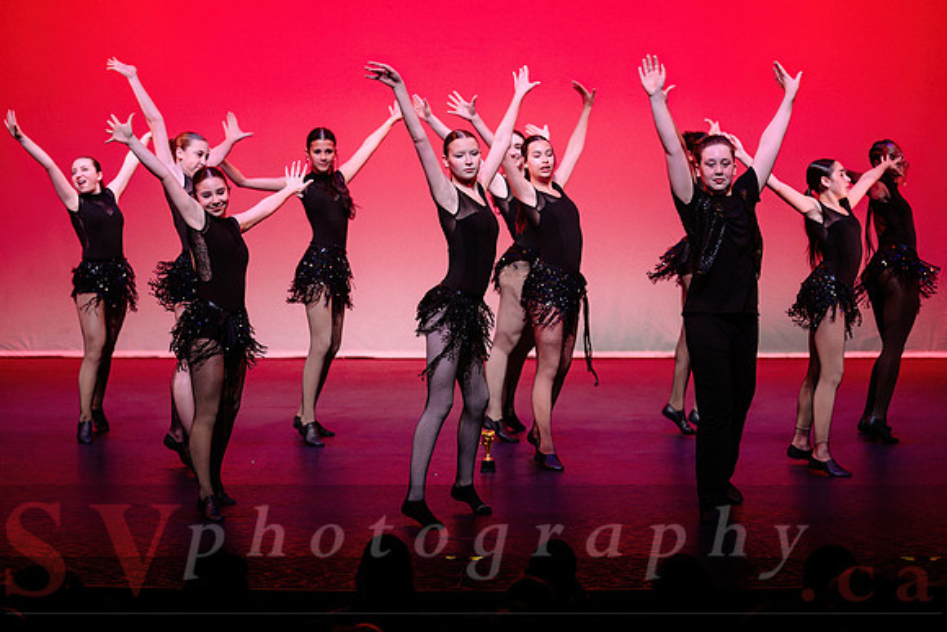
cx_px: 438
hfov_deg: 16.2
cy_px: 264
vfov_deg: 10.8
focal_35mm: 127
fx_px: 3332
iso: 1250
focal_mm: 105
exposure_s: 1/640
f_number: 2.8
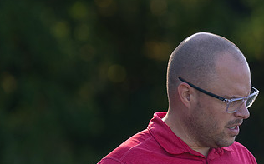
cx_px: 201
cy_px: 105
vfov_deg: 3.3
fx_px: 2876
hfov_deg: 5.3
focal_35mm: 400
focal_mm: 155
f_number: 2.8
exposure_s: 1/1000
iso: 200
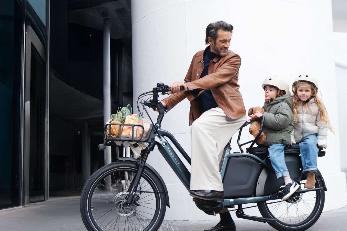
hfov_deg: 41.8
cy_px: 117
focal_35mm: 47
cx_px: 205
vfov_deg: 28.6
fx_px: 453
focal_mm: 23
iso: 400
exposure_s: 1/125
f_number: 3.2
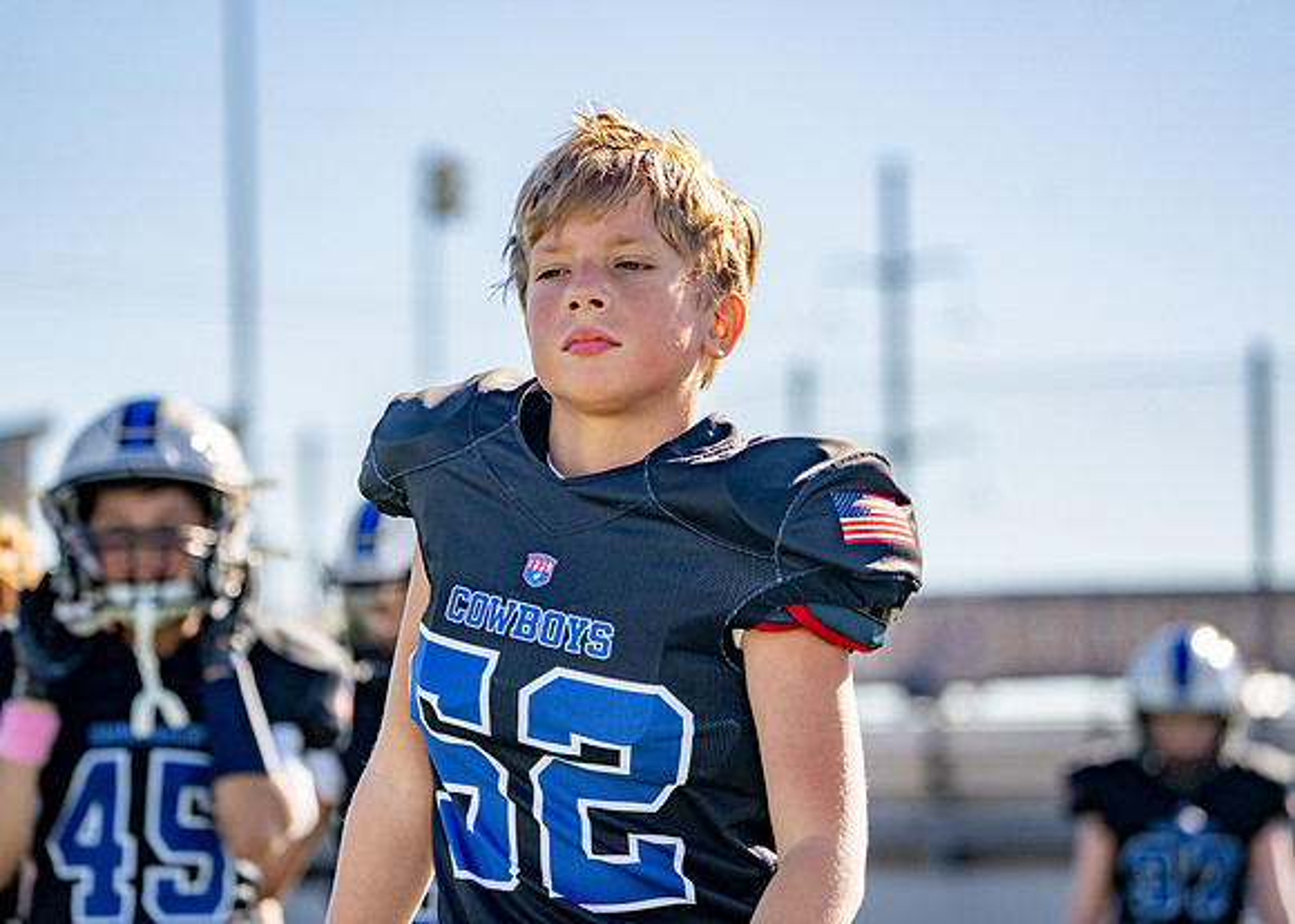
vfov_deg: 7.6
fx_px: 6985
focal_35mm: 190
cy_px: 432
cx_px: 591
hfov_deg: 10.6
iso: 320
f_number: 5.6
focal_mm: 166
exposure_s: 1/1600
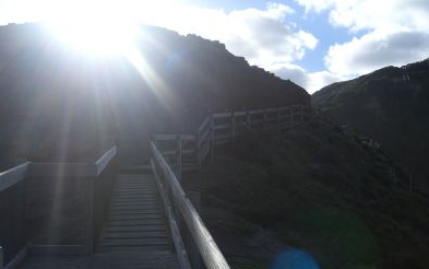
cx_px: 217
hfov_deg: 48.2
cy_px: 120
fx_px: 480
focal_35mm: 41
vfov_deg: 31.3
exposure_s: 1/320
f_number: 8
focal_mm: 7.9
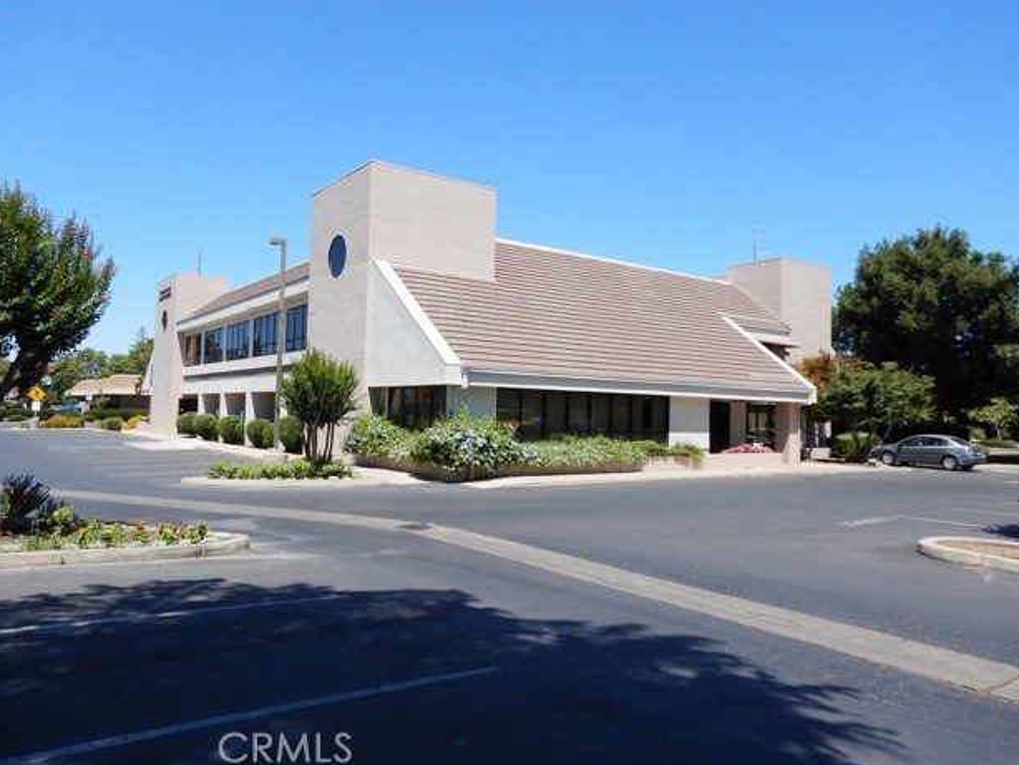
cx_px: 500
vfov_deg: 54.9
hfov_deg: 69.4
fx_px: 736
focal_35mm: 25
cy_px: 373
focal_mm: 4.3
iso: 125
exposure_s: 1/800
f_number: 4.1
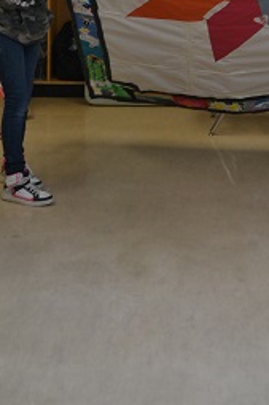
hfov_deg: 17.3
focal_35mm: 78
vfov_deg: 24.4
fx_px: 875
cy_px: -35
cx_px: 210
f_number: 5.6
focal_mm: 22
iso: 400
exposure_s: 1/100
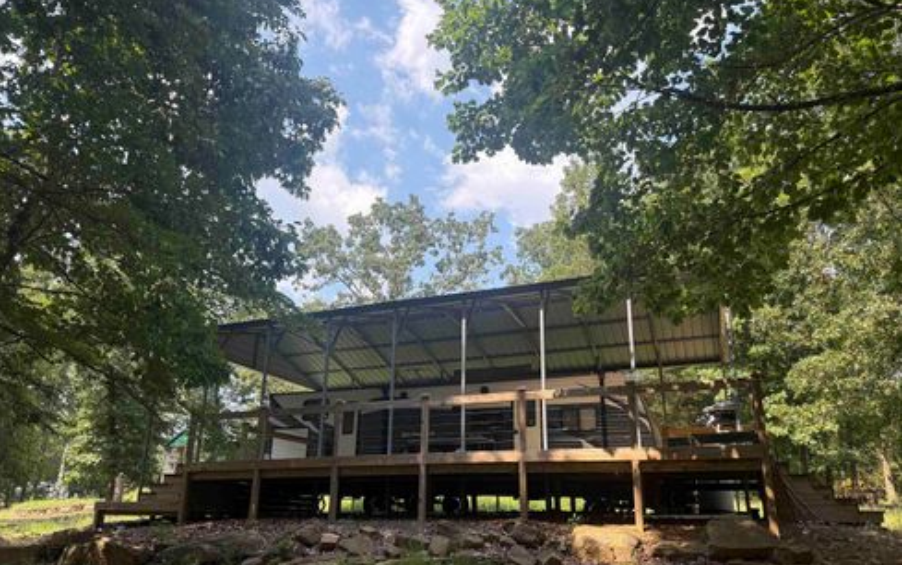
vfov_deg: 47.4
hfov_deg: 70.4
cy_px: 333
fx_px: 639
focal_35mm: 26
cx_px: 443
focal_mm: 6.76
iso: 100
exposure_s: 1/1250
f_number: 1.78
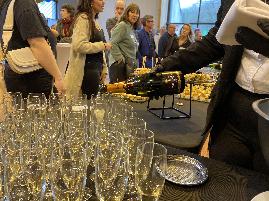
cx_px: 134
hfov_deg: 67.3
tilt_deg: -14.4
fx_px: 202
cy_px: 100
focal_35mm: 26
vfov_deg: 53.1
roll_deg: -3.3
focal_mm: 4.25
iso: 64
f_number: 1.8
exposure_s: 1/50
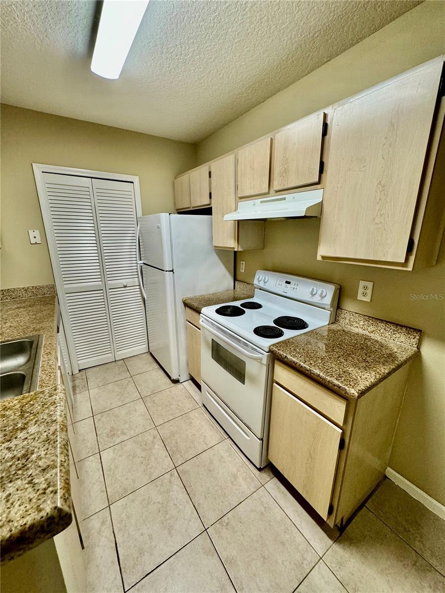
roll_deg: -0.6
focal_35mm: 14
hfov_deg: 85.7
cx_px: 222
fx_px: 240
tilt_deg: -16.7
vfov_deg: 102.1
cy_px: 296
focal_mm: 2.22
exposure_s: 1/120
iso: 200
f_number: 2.2
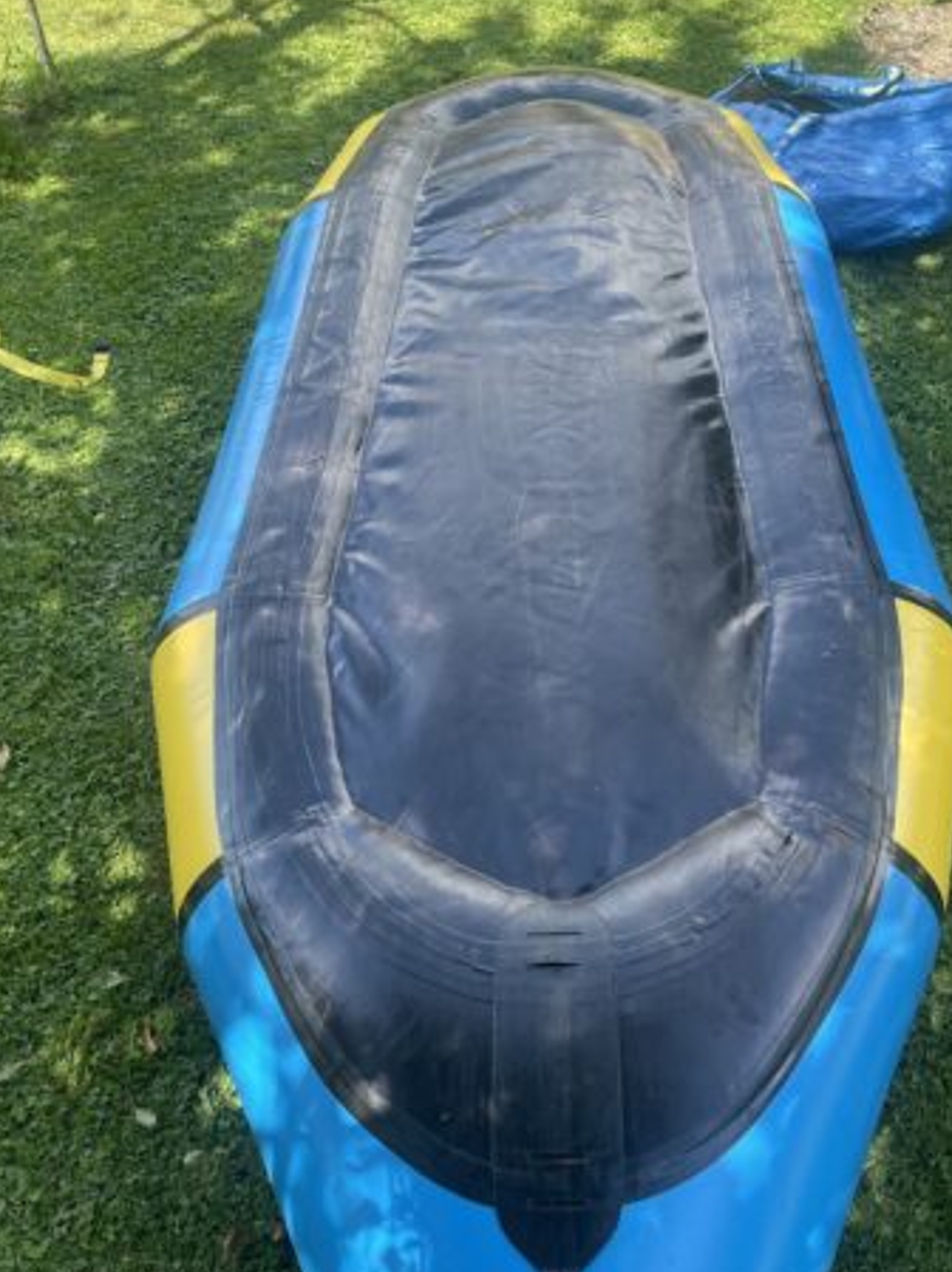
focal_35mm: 34
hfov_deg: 41.7
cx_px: 516
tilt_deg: -45.4
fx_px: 1249
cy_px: 534
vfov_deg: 53.7
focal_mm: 4.2
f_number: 1.6
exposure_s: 1/530
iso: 32
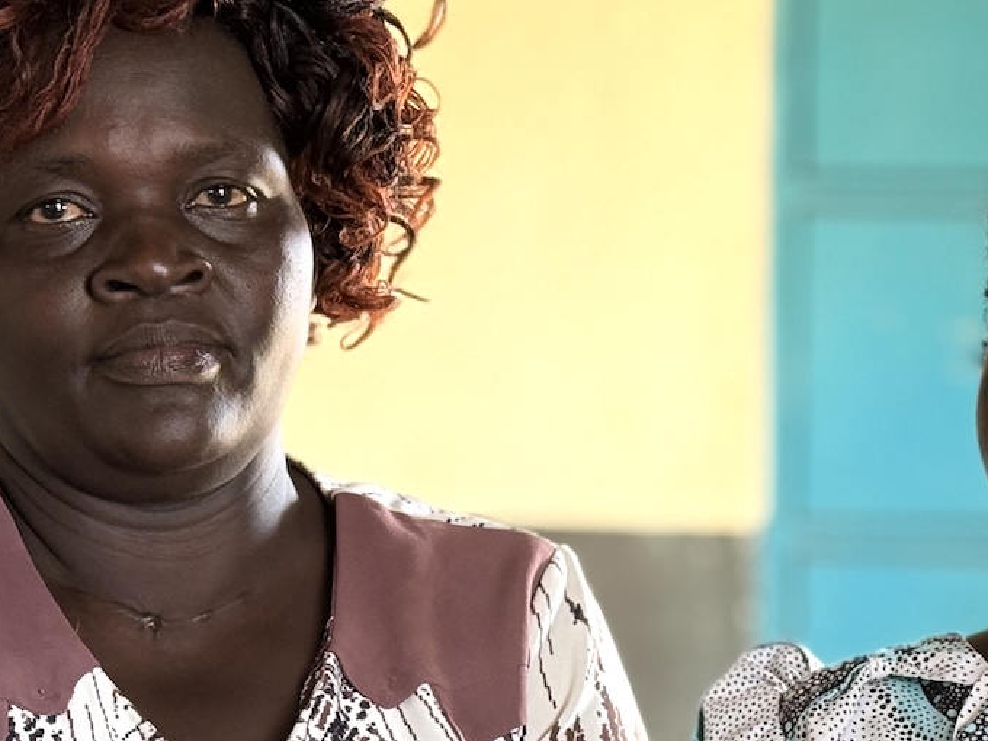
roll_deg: -1.0
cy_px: 667
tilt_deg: -6.0
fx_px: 3625
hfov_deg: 15.5
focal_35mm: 127
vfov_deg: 11.6
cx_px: 693
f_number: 1.78
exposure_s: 1/60
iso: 200
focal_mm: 6.76
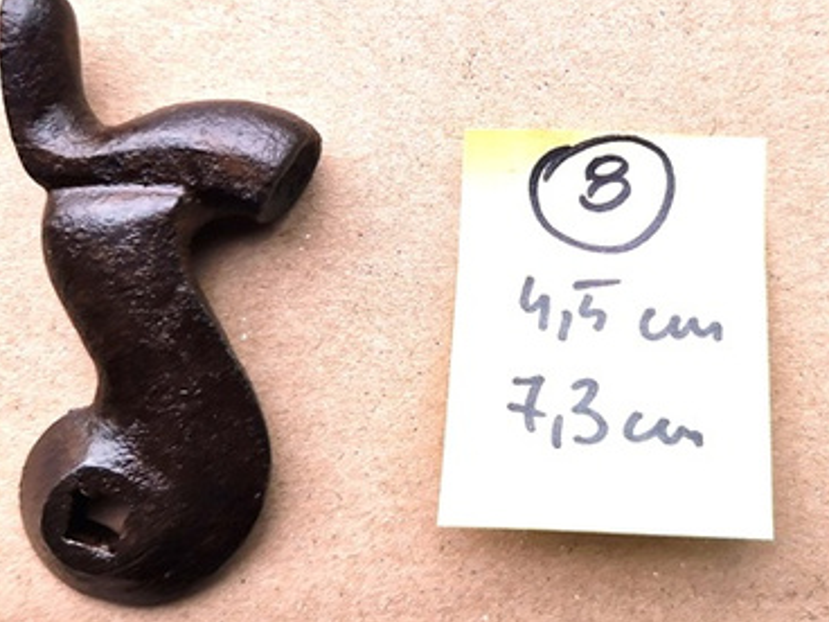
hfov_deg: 69.3
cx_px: 381
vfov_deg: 54.8
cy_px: 288
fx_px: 599
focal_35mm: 25
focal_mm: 5.4
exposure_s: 1/485
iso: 50
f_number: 1.8
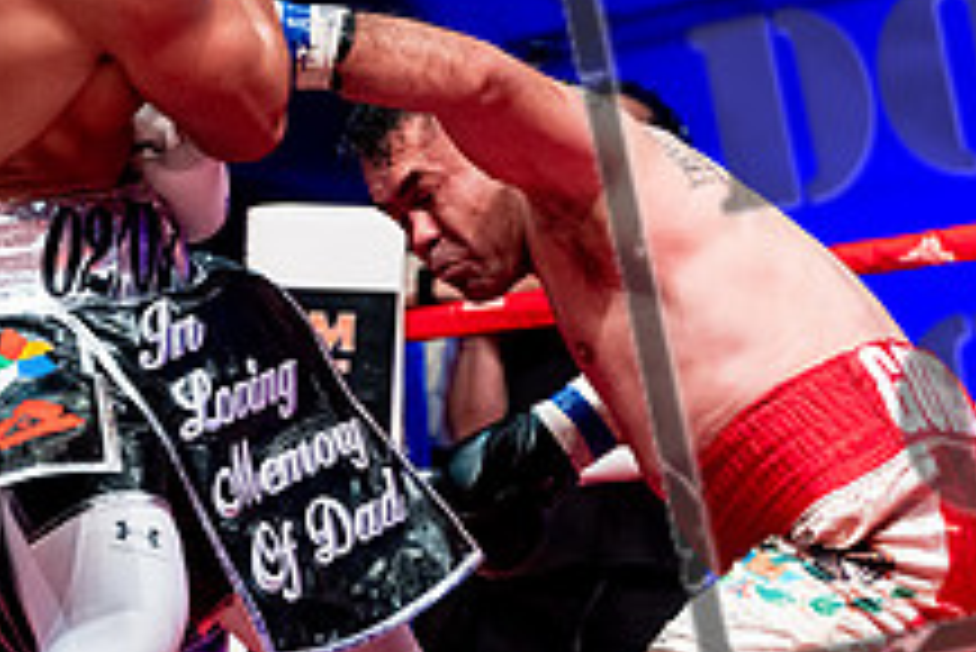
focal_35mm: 187
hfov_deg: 11.0
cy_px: -61
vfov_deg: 7.3
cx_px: 558
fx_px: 5073
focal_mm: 70
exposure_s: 1/1000
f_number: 2.8
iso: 4000
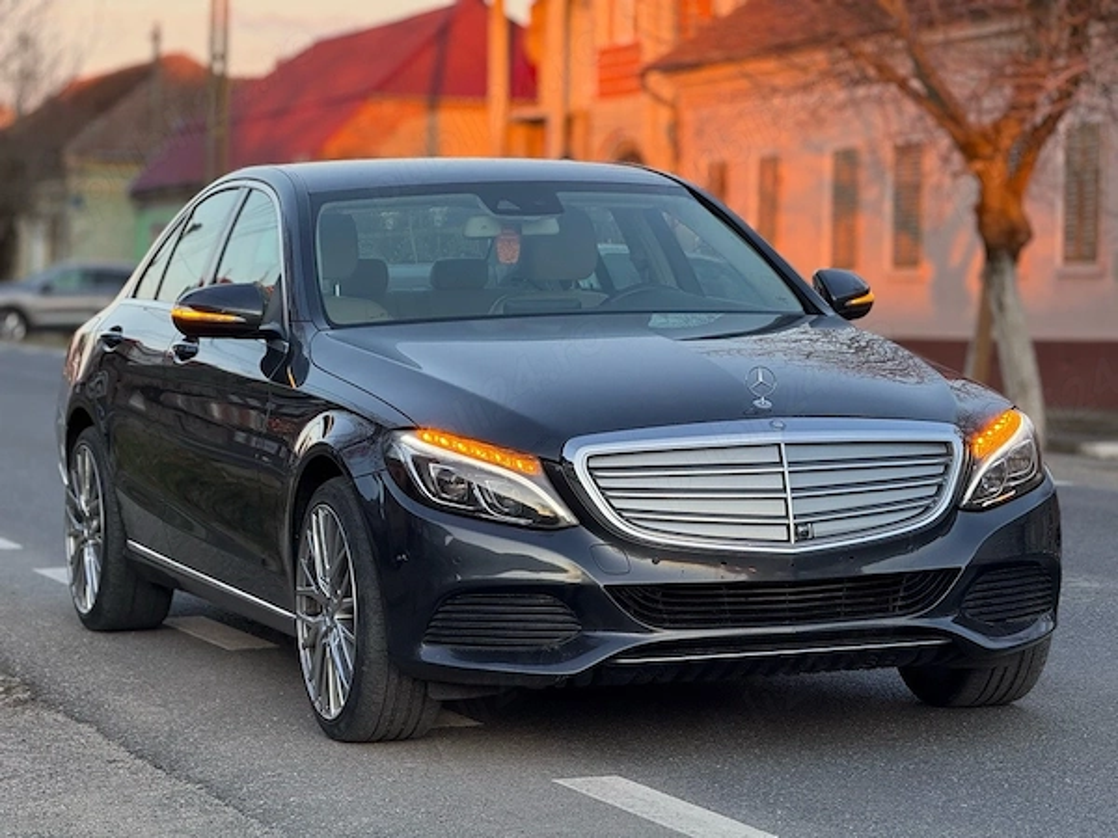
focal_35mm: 120
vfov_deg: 12.3
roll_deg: -0.4
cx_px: 559
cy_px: 419
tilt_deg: -1.0
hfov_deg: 16.4
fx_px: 3876
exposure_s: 1/99
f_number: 2.8
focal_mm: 15.66
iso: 80
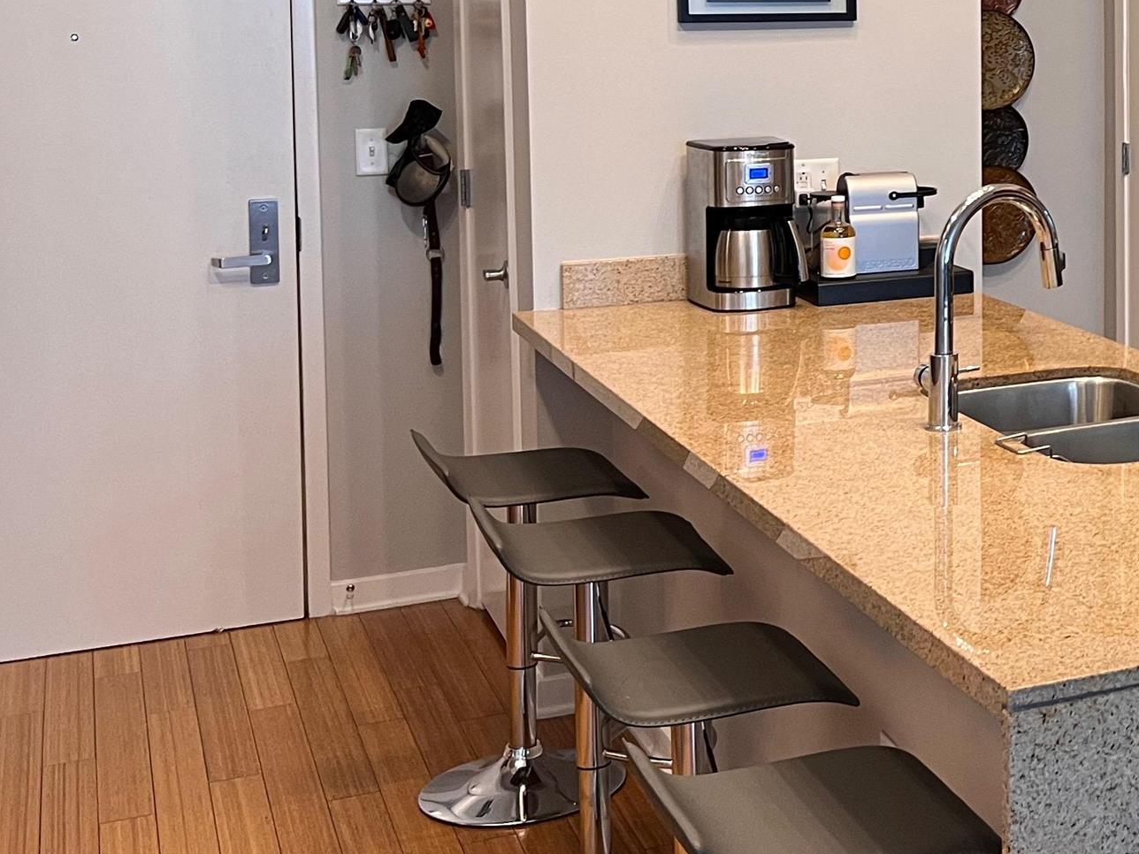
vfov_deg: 23.2
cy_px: 124
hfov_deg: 27.8
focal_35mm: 62
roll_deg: +0.2
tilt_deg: -3.8
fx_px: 2040
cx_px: 1329
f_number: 1.5
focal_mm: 5.7
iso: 100
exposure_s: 1/60
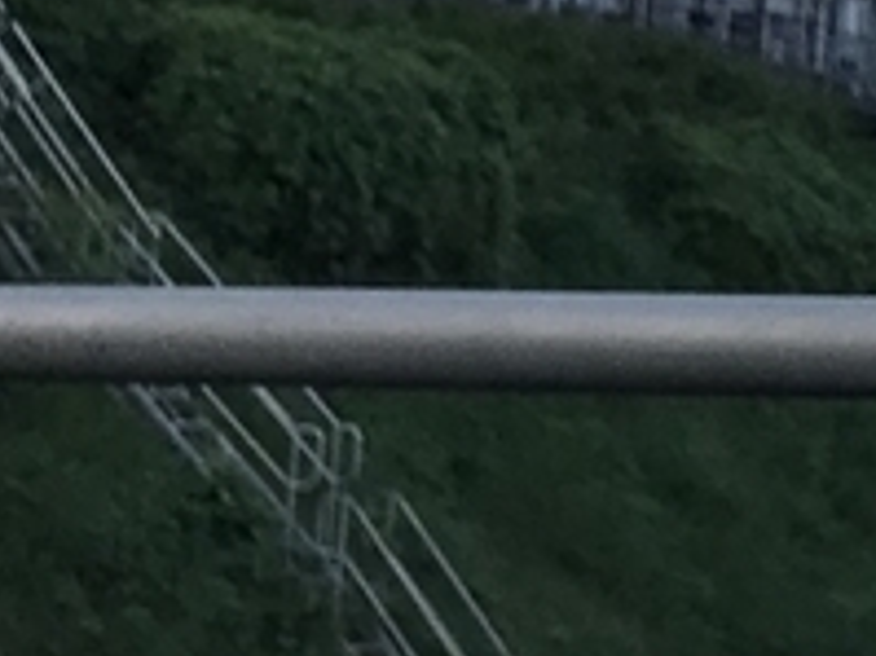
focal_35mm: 169
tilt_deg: +12.1
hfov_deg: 9.9
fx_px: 4274
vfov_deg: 8.5
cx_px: 2263
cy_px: -467
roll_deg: -0.3
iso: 20
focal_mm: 3.99
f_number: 1.8
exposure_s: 1/879
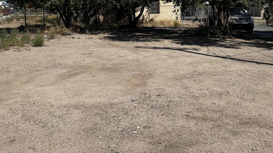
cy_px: 32
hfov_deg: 54.0
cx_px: 129
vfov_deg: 31.2
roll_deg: -0.5
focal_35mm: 37
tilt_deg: -4.4
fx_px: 268
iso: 80
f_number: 1.78
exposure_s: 1/5848
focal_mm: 6.86
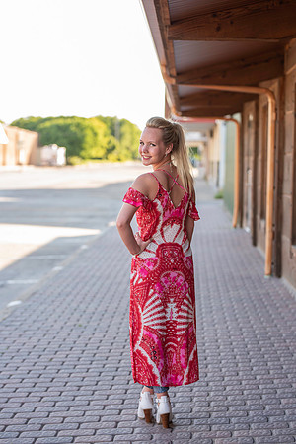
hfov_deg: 16.1
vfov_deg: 23.9
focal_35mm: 85
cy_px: 222
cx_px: 148
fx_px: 1048
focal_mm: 85
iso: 125
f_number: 2.8
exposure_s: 1/200
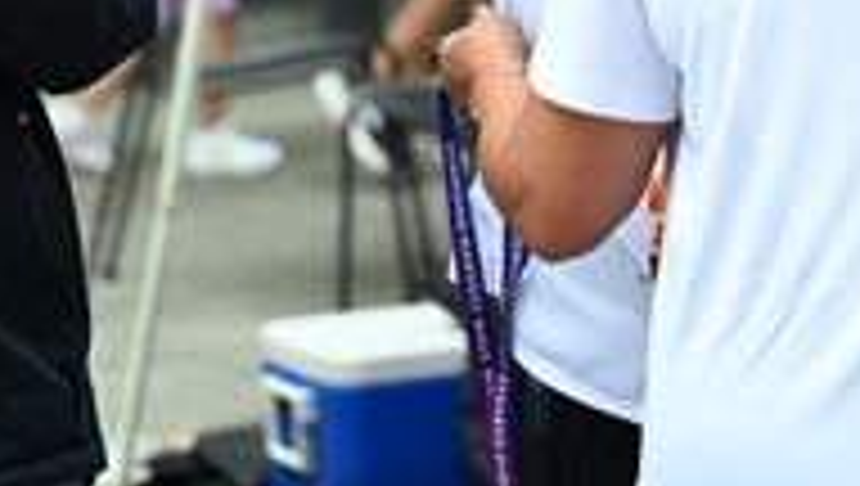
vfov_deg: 5.7
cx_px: 824
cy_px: -335
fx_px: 4818
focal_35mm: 211
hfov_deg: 10.1
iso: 640
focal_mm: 70
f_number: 2.8
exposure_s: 1/2000
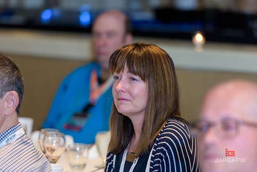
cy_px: 86
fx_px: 1428
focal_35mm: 200
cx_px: 128
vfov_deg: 6.9
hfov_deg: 10.3
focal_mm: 200
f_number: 3.5
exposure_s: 1/125
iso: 1250
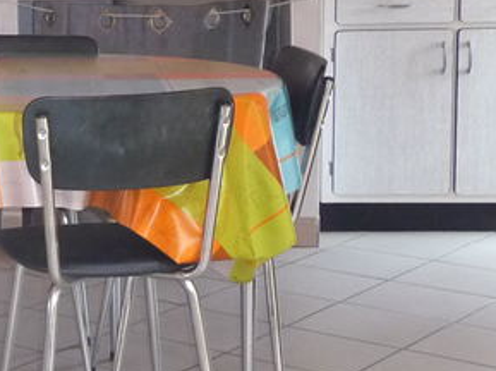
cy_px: 60
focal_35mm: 97
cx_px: -278
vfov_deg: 15.1
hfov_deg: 17.8
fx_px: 1388
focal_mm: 4.7
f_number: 3.3
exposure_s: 1/30
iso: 250
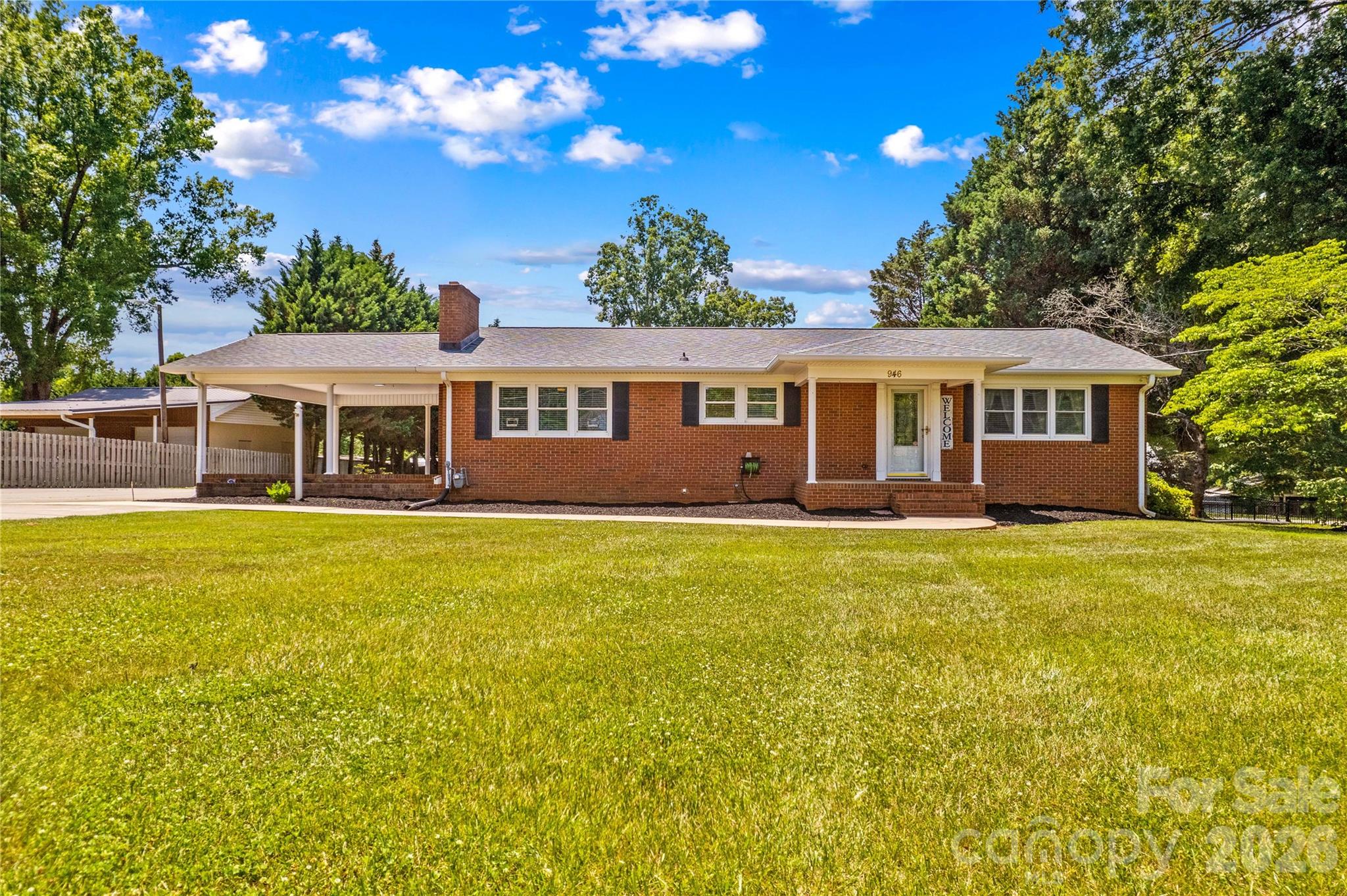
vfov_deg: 57.2
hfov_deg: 78.6
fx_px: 823
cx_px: 674
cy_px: 448
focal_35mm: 22
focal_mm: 8.38
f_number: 2.8
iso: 110
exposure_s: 1/2000
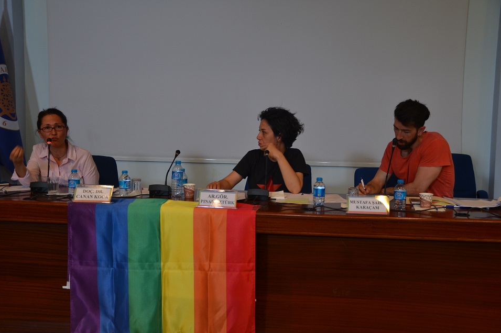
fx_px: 633
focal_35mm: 46
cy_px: 165
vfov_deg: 29.5
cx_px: 250
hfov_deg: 43.2
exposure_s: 1/25
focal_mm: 29
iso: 400
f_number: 4
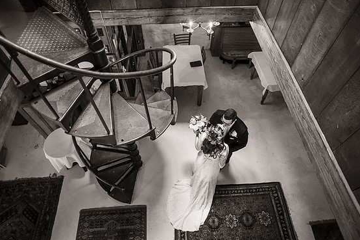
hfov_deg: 78.6
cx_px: 184
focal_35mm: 22
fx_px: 220
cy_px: 129
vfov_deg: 57.1
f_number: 2.8
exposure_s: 1/50
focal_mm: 20
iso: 1000
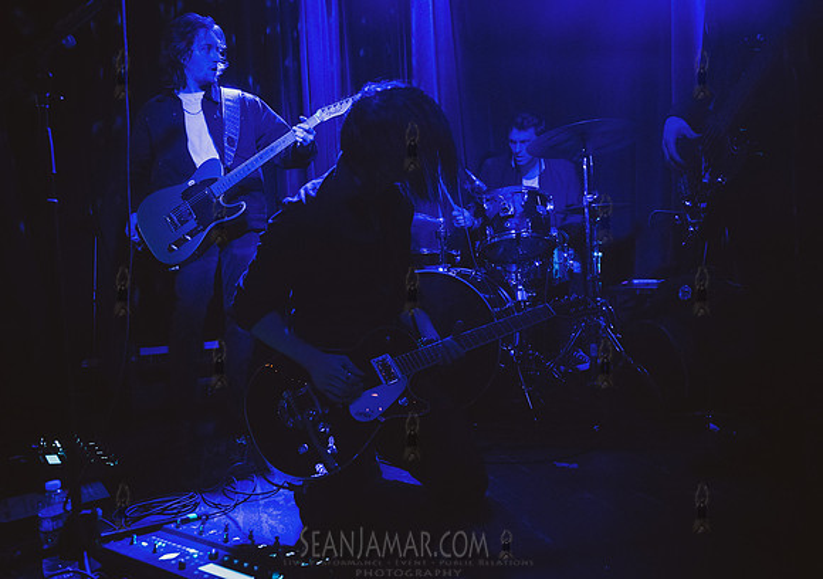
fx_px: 580
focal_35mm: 25
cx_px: 388
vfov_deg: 53.1
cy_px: 290
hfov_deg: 70.7
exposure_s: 1/250
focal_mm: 24
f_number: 3.5
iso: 12800
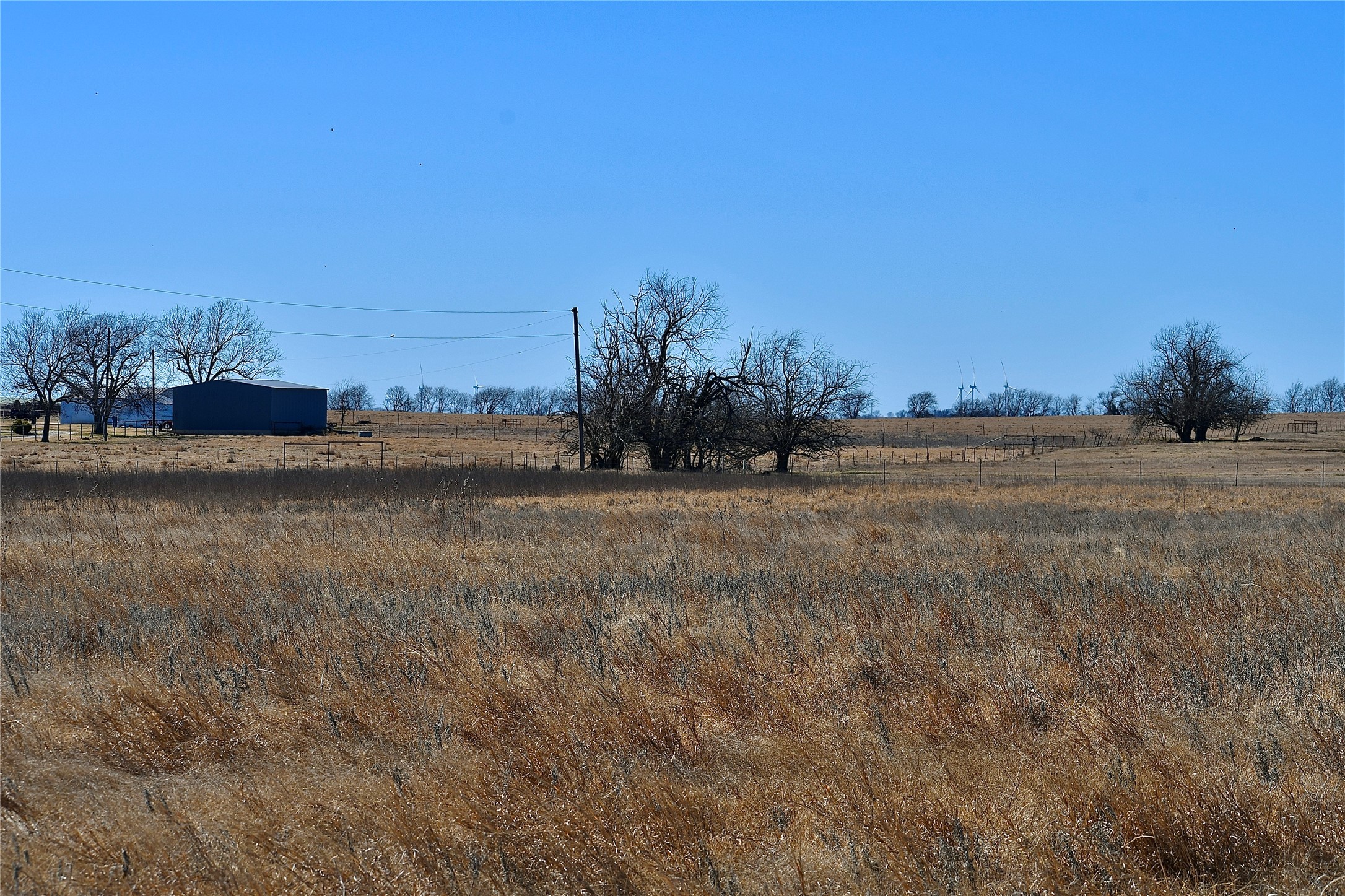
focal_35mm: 105
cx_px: 672
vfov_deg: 13.0
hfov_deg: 19.5
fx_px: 3922
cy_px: 448
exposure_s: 1/400
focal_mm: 70
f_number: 10
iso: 100
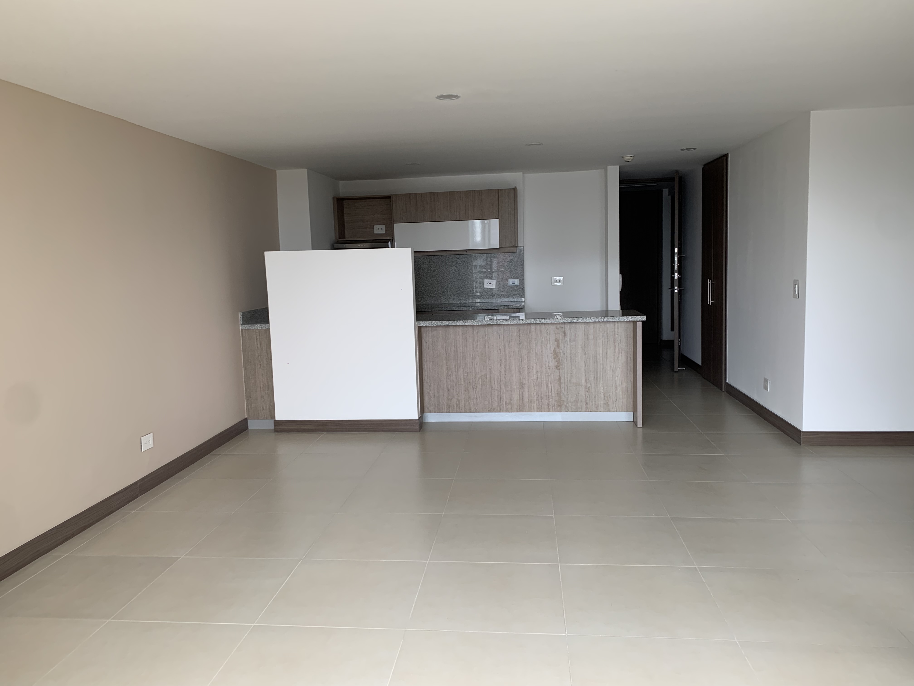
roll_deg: +1.4
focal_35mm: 26
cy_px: 343
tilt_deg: -8.0
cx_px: 457
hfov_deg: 67.3
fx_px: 687
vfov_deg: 53.1
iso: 25
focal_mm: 4.25
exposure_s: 1/121
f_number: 1.8
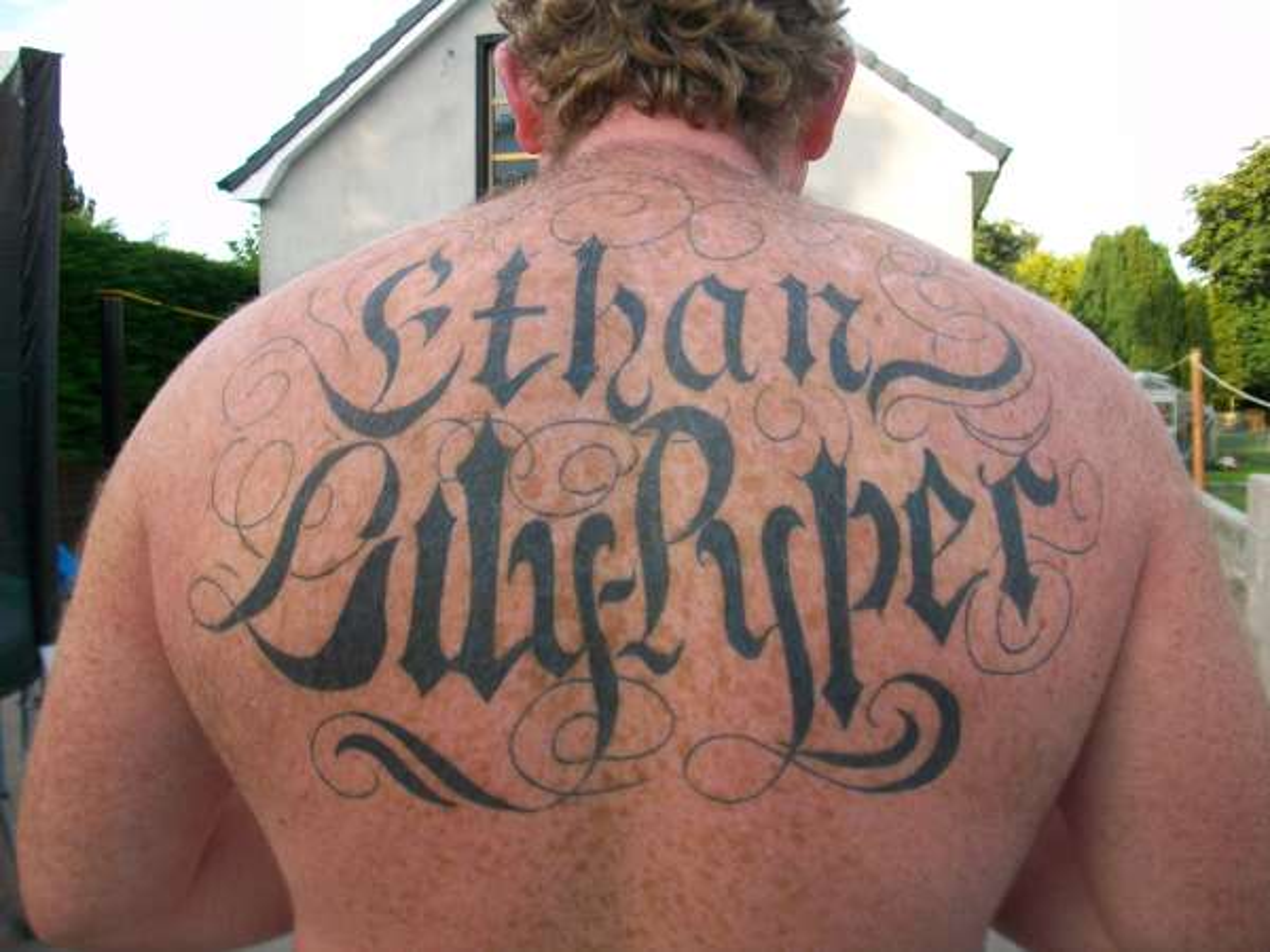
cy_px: 476
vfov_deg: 44.2
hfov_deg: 56.8
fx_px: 1174
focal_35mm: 32
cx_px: 635
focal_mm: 5.7
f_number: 2.8
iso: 64
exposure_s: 1/160
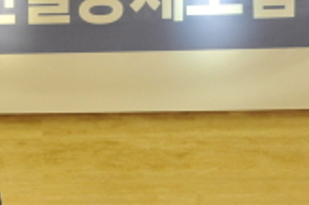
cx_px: 8
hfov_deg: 5.1
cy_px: 214
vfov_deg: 3.4
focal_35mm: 404
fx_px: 3464
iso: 3200
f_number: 5
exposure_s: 1/100
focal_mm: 102
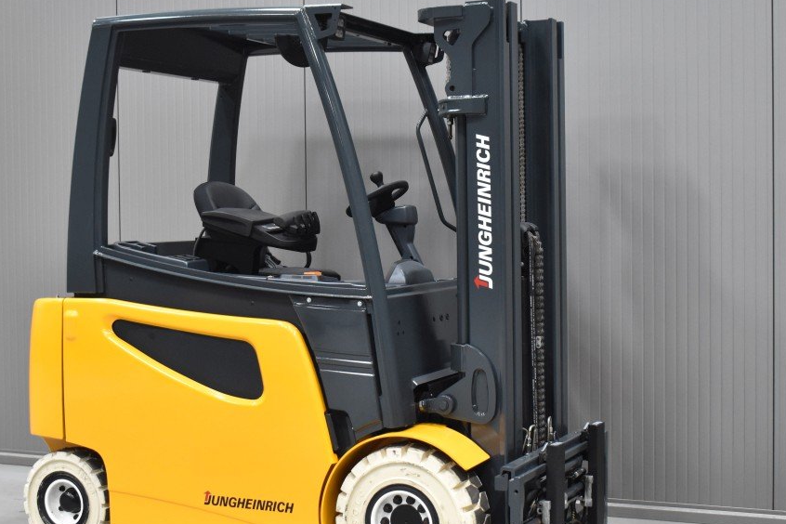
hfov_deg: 32.5
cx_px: 360
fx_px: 1347
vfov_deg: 22.0
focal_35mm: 62
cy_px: 269
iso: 1600
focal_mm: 29
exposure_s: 1/60
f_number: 4.2
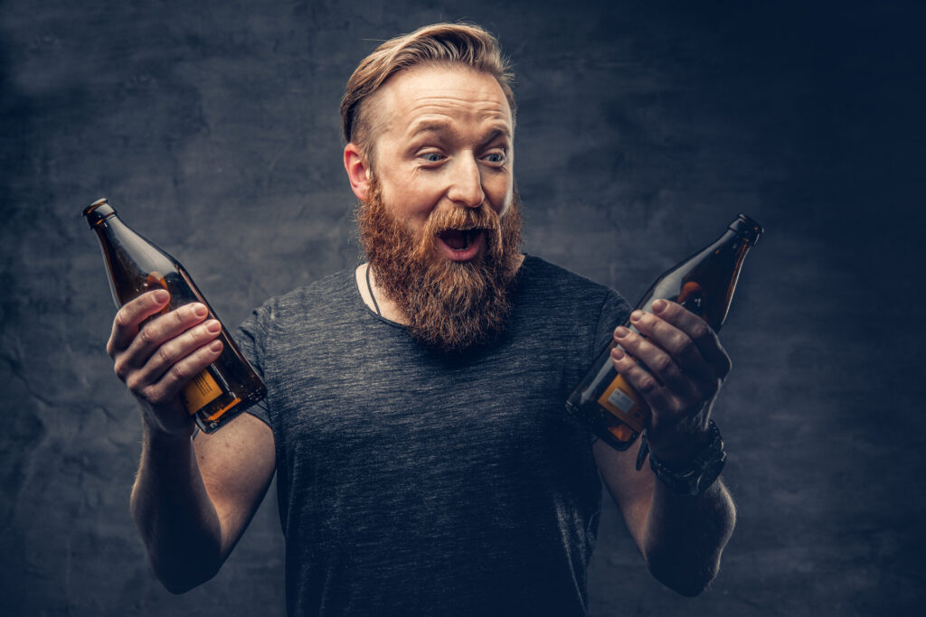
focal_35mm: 53
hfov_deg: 37.5
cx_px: 463
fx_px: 1363
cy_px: 308
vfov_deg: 25.5
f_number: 5
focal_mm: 35
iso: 200
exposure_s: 1/160
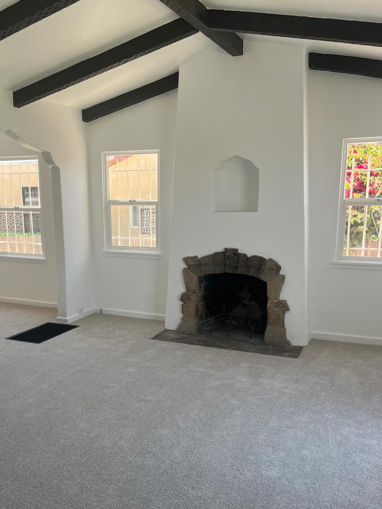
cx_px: 144
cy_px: 289
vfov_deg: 55.2
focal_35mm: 33
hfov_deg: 42.6
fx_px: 486
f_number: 1.6
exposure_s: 1/252
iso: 40
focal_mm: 5.1
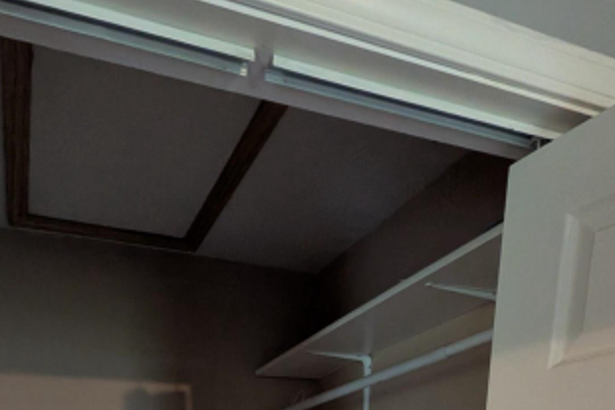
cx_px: 210
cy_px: 642
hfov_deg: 62.2
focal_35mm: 29
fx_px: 496
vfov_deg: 27.3
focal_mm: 1.95
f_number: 2.2
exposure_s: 1/24
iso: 553
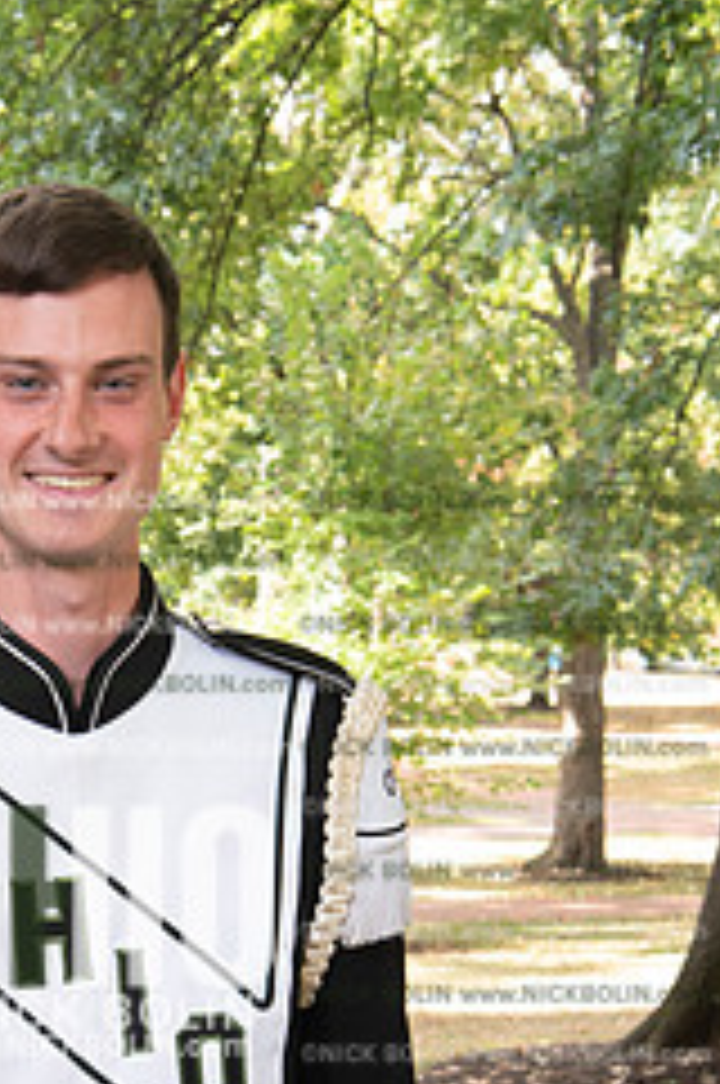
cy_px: 931
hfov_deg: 15.7
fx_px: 2587
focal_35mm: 86
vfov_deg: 23.2
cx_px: 86
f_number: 8
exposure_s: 1/100
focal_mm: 46
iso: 800
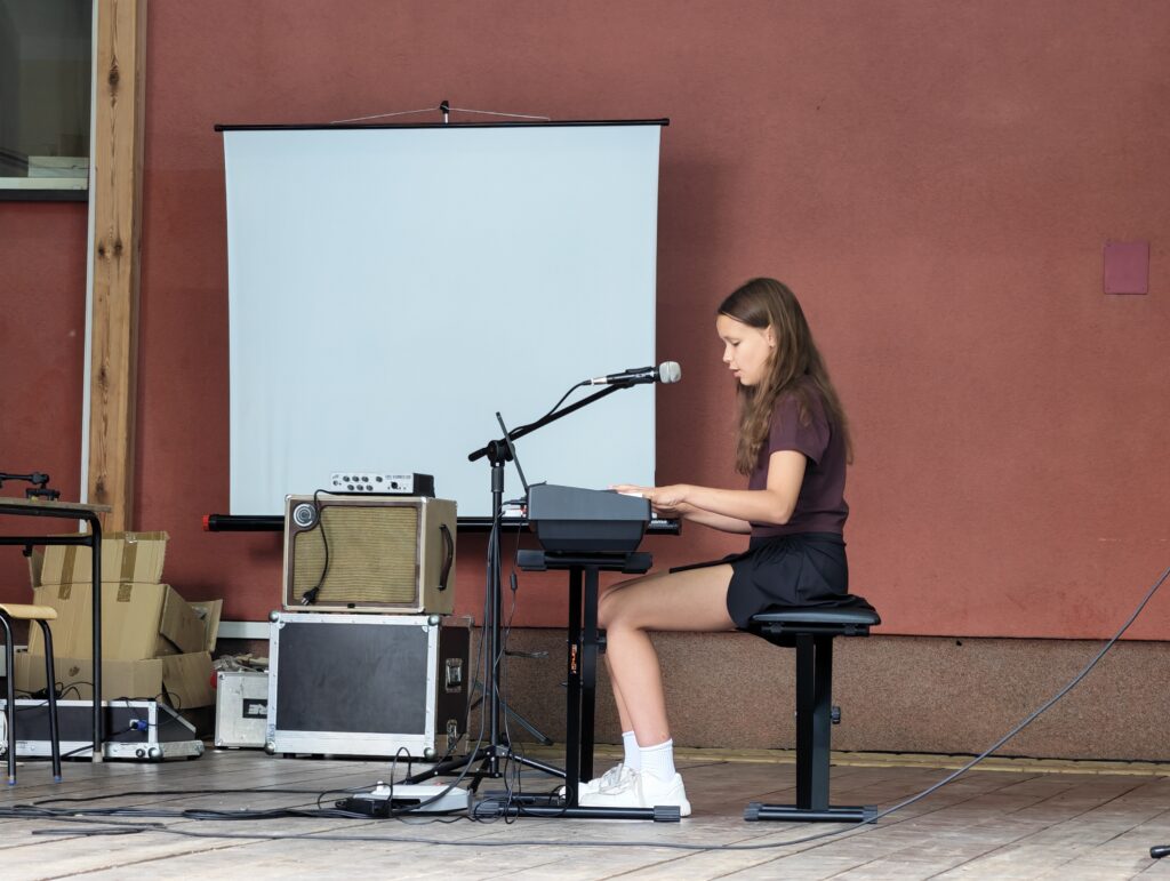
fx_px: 4434
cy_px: 440
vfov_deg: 11.3
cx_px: 585
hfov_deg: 15.0
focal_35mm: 131
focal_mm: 22.48
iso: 640
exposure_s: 1/100
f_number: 2.6
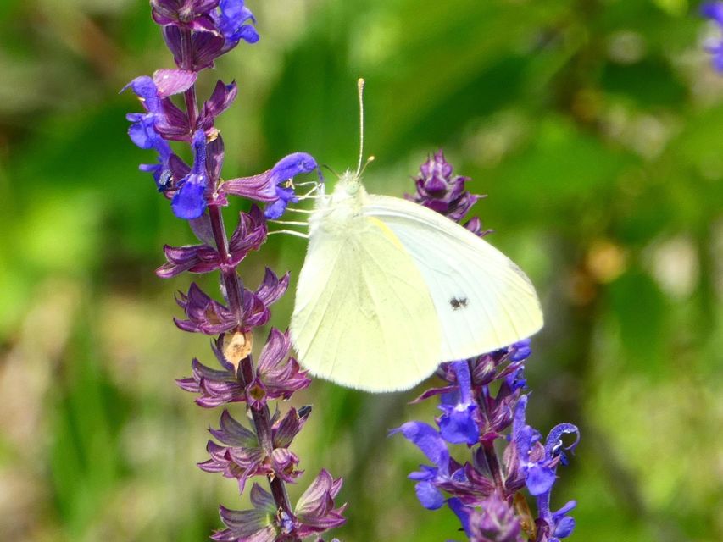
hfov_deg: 4.2
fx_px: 9797
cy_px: 271
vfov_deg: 3.2
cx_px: 362
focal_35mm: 469
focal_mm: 84
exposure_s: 1/100
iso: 100
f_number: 5.6
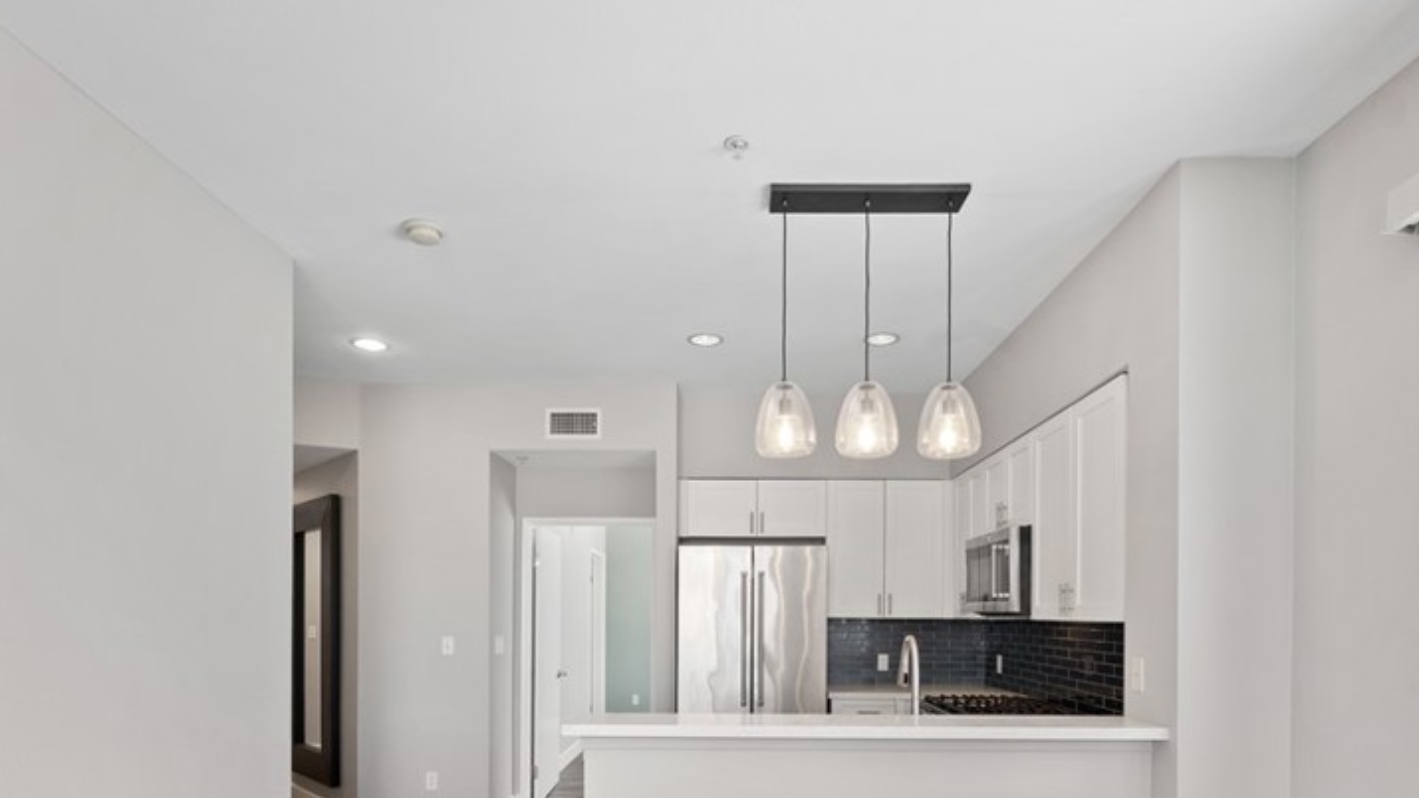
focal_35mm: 21
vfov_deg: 50.0
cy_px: 652
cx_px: 748
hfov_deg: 83.8
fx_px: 790
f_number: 8
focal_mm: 14
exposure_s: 1/2
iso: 100
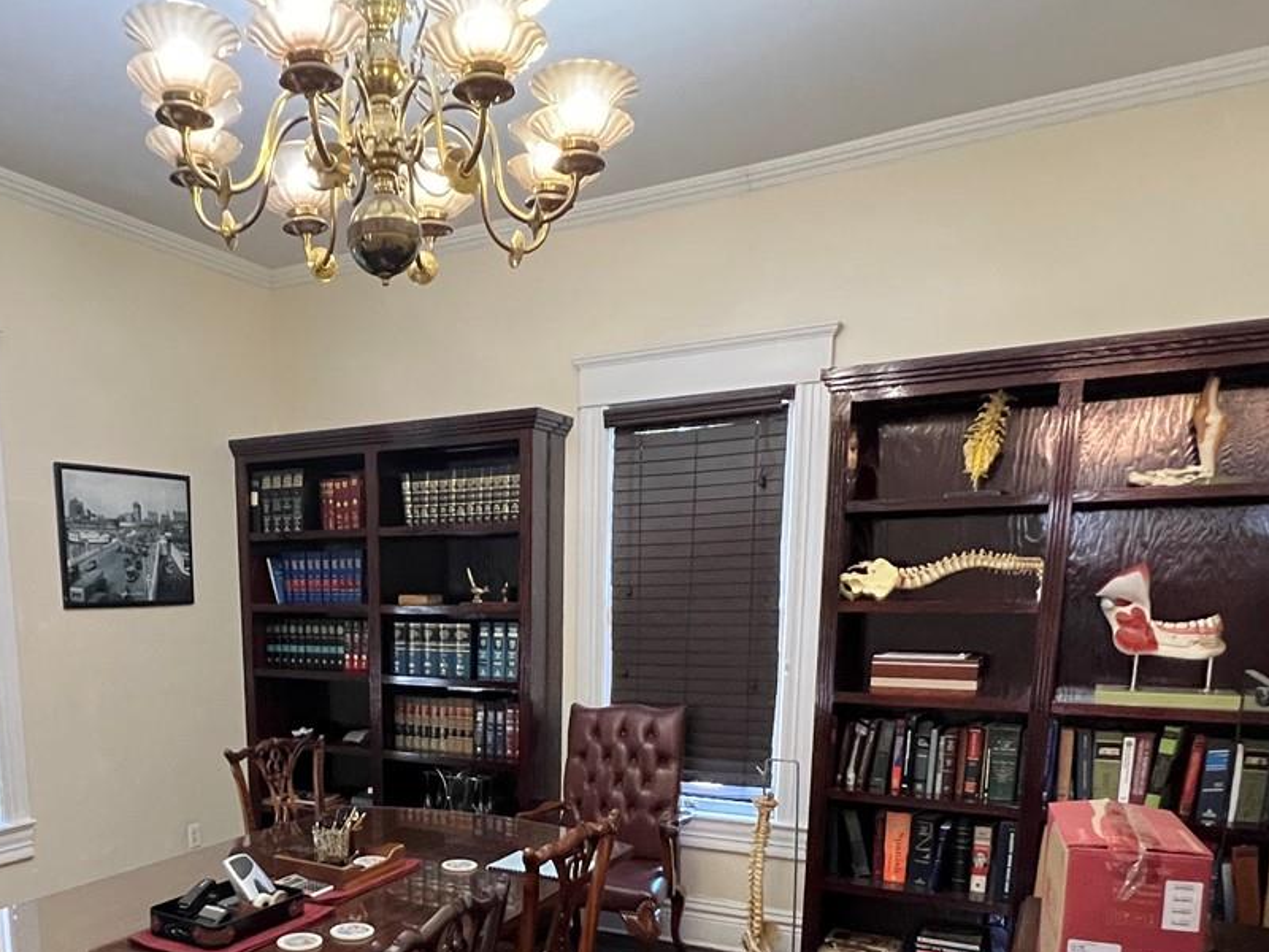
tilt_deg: -10.0
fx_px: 953
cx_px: 431
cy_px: 771
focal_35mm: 26
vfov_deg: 49.7
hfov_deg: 65.7
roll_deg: +1.2
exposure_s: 1/60
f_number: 1.8
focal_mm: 1.57
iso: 640
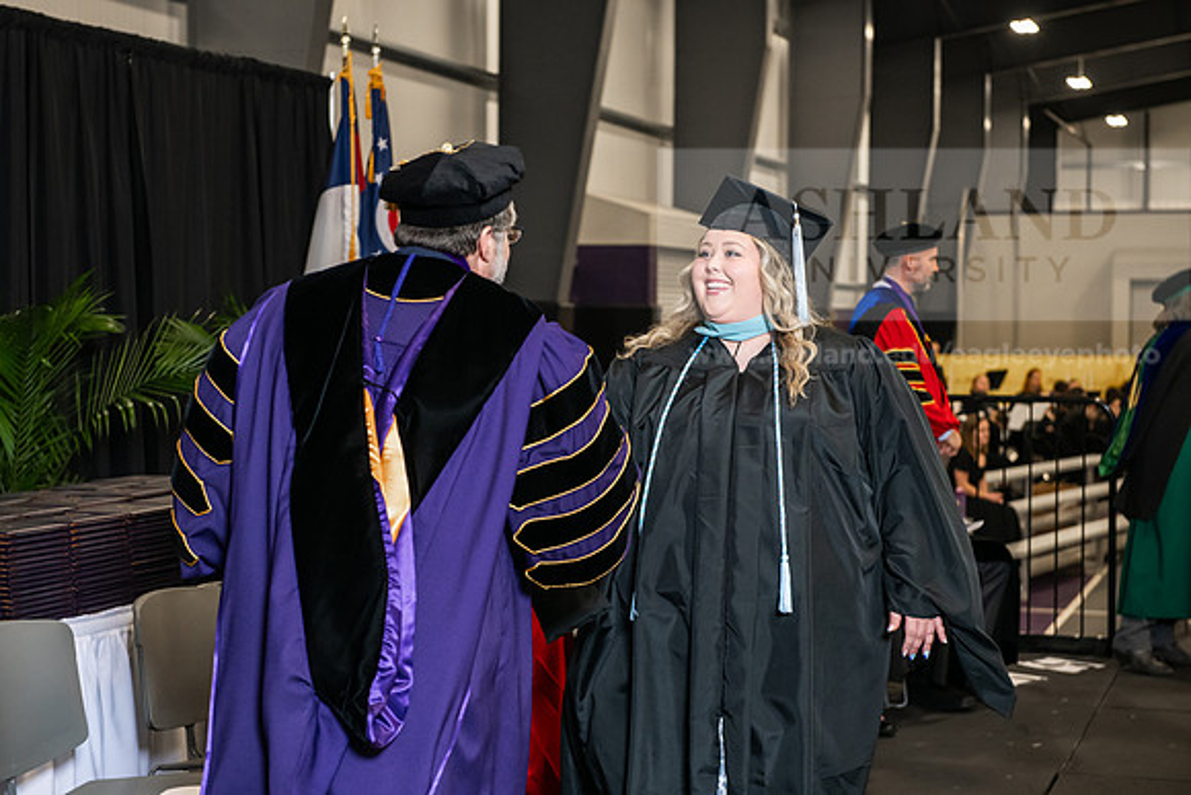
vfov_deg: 19.5
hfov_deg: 28.8
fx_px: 2316
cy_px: 398
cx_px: 596
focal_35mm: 70
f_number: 5
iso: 2000
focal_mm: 70
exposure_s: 1/200
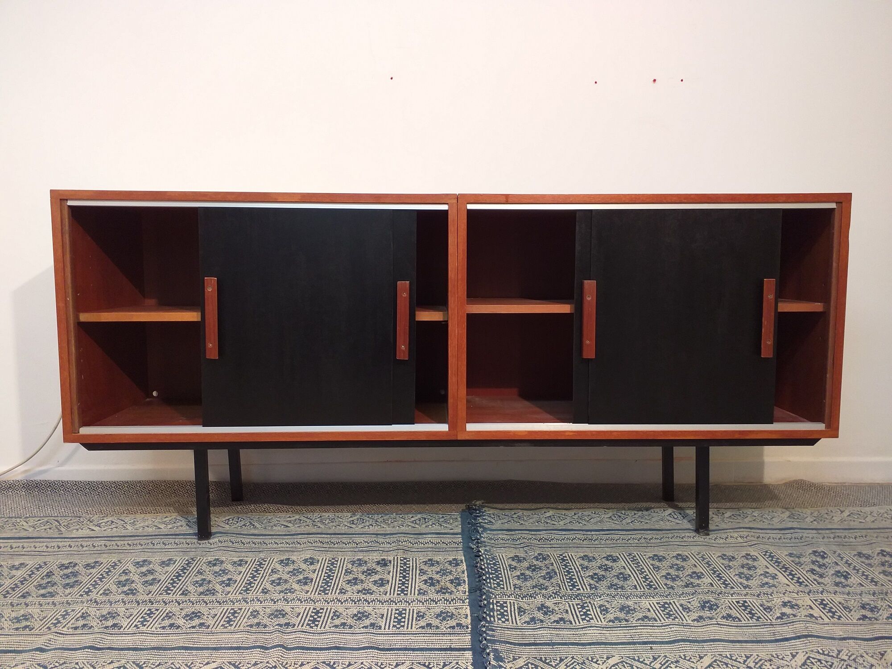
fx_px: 670
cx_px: 446
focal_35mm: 26
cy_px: 334
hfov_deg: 67.3
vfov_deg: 53.1
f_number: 1.9
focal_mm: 3.6
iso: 100
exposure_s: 1/33
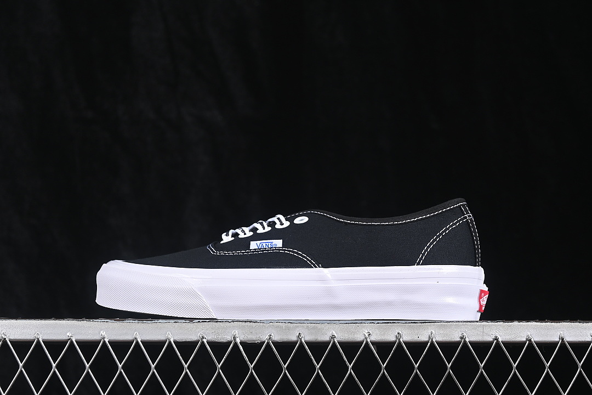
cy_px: 198
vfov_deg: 18.2
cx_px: 296
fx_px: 1233
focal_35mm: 75
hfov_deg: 27.0
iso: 160
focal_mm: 50
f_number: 6.3
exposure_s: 1/60
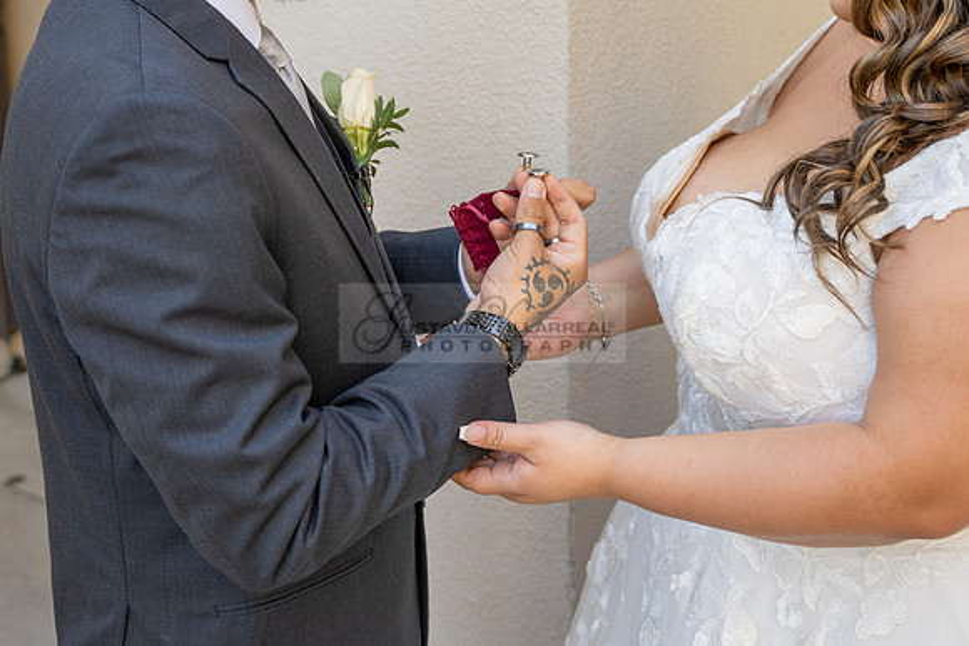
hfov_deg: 32.6
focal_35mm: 62
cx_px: 504
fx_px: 1658
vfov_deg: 21.8
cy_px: 124
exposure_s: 1/80
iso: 125
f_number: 3.2
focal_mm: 33.1
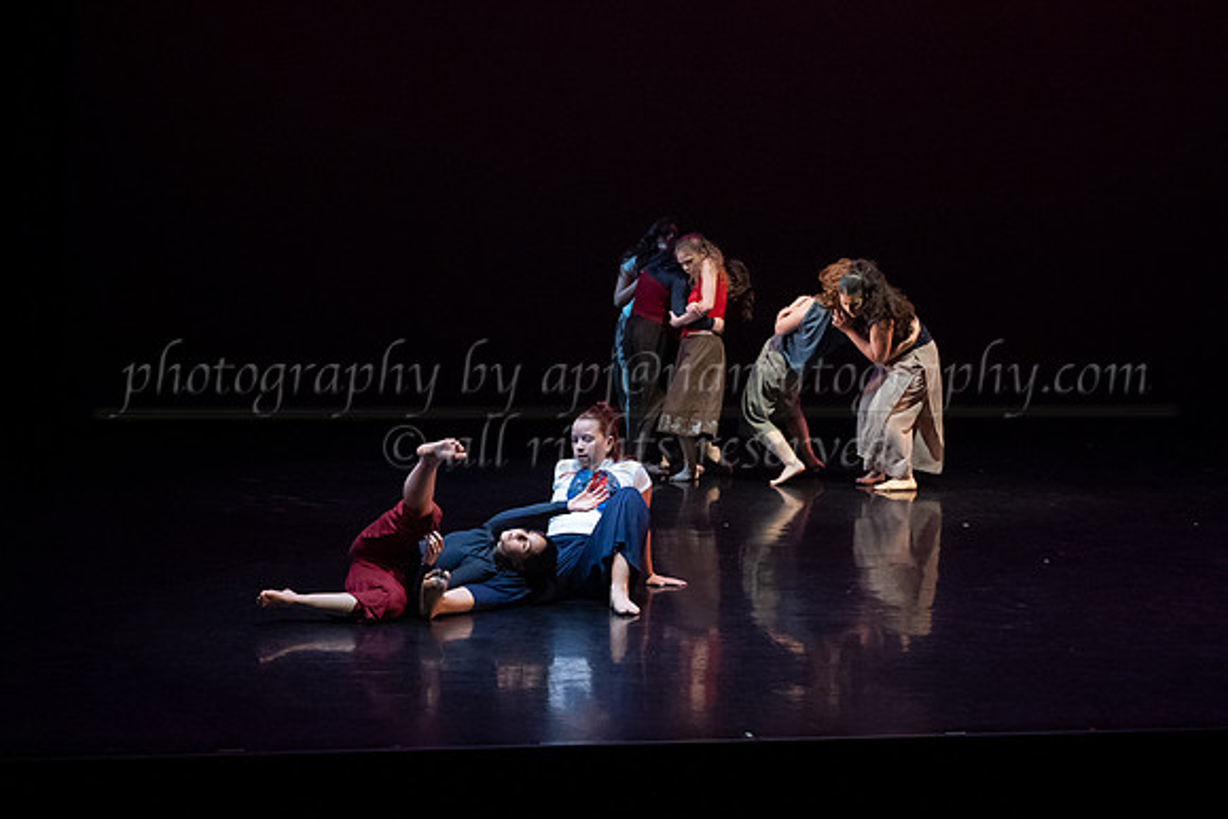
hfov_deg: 26.8
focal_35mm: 75
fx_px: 2563
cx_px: 827
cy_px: 279
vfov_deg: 18.1
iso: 4000
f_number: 4
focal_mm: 52
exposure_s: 1/400
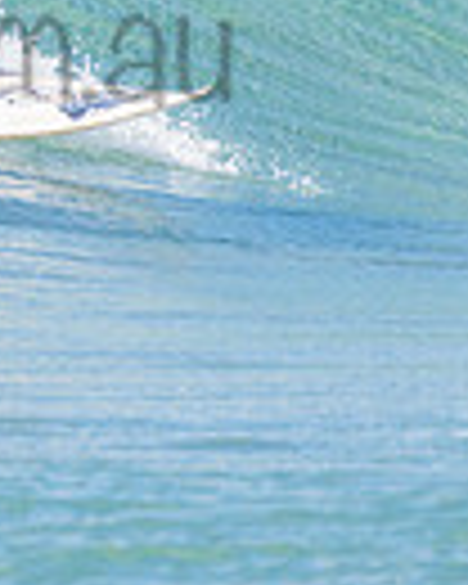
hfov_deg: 0.6
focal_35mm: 2574
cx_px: -420
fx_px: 44566
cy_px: -192
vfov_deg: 0.8
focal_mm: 500
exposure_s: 1/2000
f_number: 5.6
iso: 360
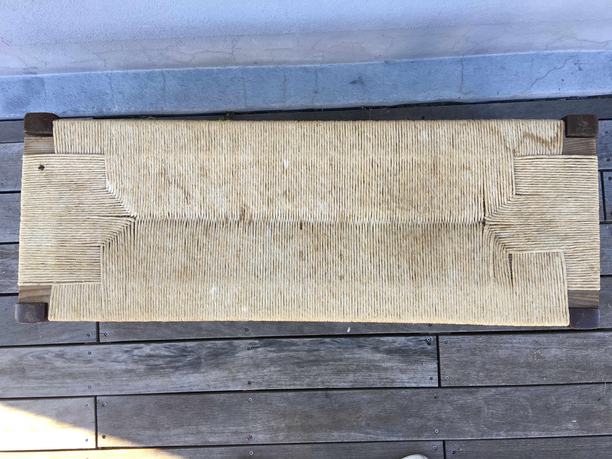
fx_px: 513
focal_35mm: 29
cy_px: 230
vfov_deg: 48.2
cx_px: 306
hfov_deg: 61.7
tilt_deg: -86.3
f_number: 2.2
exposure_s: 1/100
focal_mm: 4.15
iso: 32
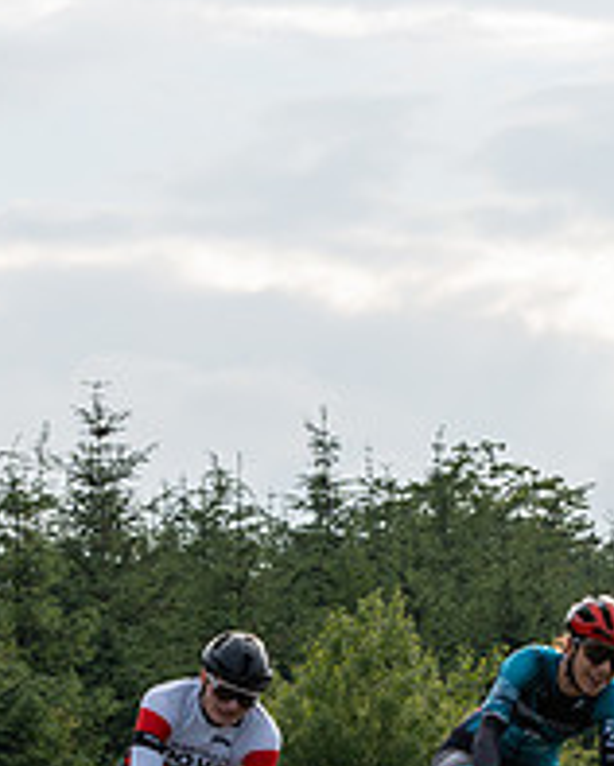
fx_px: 5511
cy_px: 862
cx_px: 442
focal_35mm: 243
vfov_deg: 7.9
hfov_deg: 6.4
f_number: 6.3
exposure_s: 1/500
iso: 200
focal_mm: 68
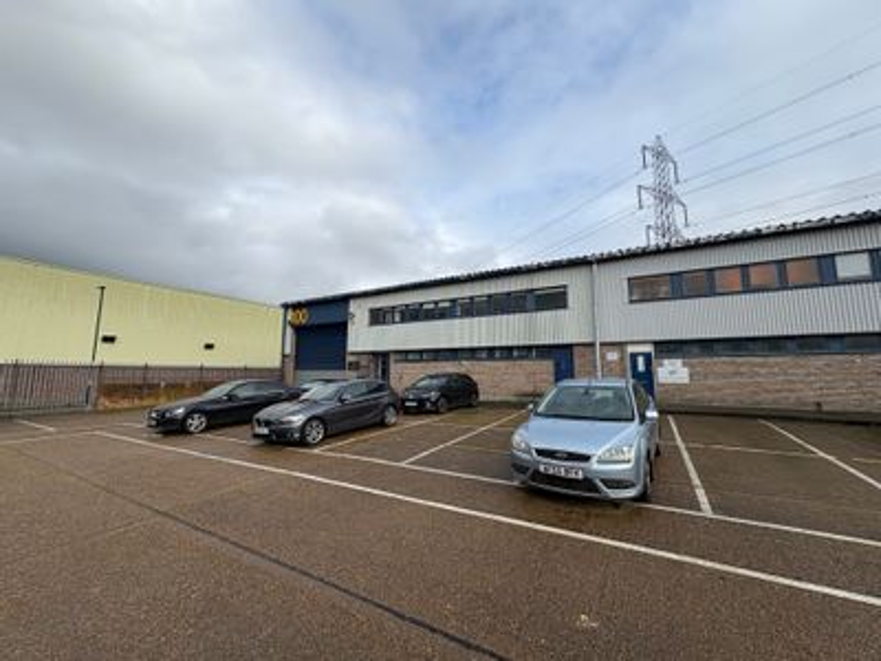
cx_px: 440
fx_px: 356
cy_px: 330
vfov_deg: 85.7
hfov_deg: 102.1
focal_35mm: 14
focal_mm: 2.22
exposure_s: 1/1217
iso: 40
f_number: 2.2
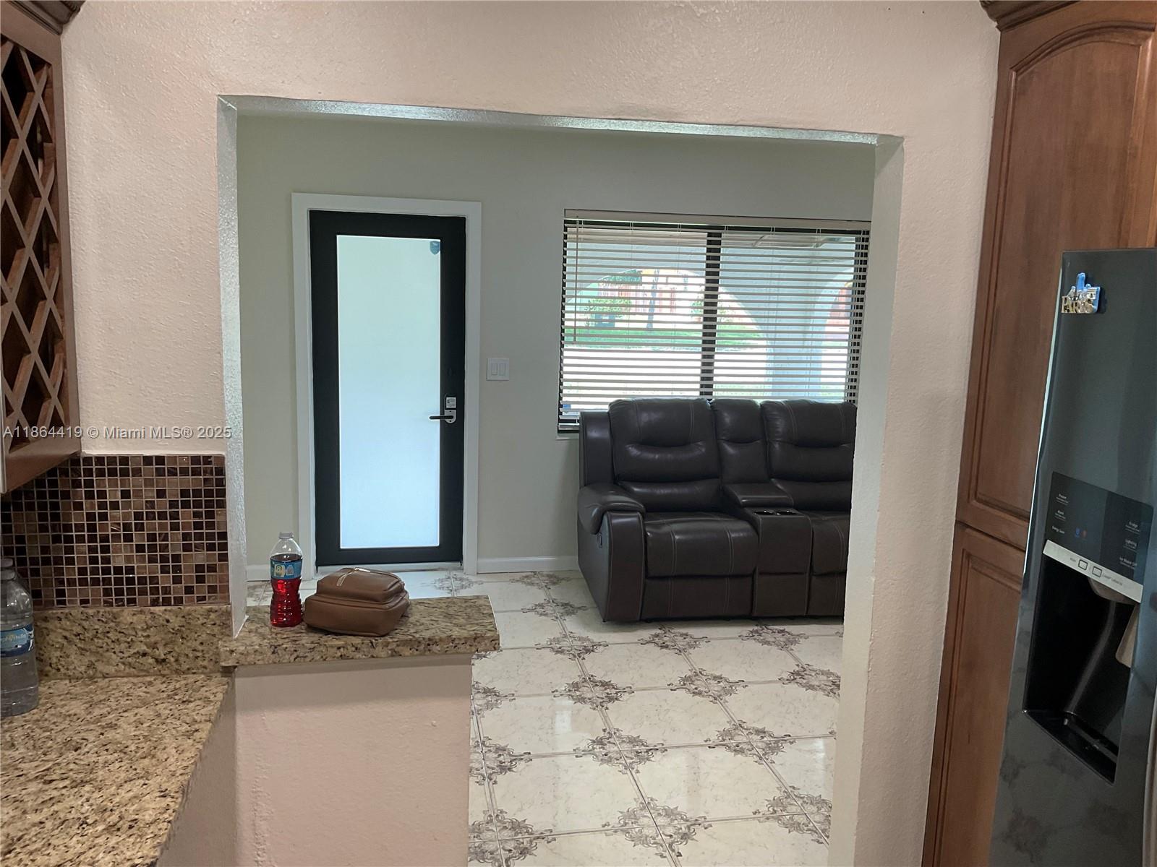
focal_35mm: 29
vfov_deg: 48.2
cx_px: 578
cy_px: 434
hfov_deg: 61.7
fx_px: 969
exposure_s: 1/60
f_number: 1.8
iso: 40
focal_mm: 3
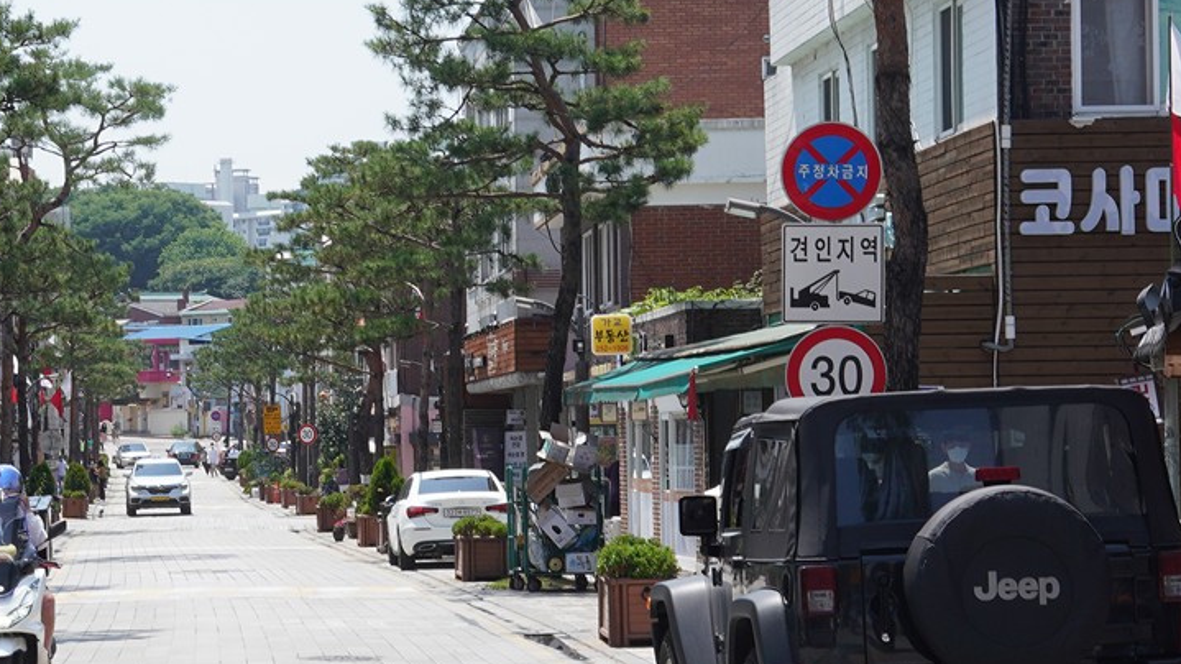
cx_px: 199
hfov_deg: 20.7
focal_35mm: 102
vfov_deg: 11.9
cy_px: 416
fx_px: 3193
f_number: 14
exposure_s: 1/125
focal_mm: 35
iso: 200
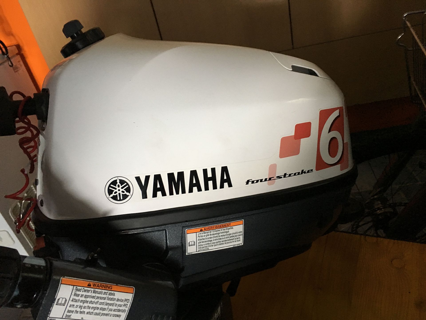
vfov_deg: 48.2
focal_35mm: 29
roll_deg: +12.7
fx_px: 357
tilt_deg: -31.2
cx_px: 213
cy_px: 160
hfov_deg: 61.7
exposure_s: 1/25
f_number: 2.2
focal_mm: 4.15
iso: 200
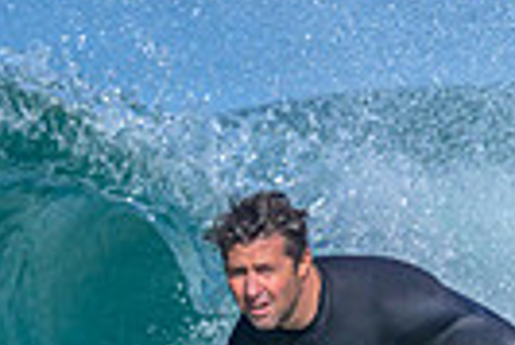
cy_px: 801
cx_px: -189
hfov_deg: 0.5
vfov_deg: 0.3
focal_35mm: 4285
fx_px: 61366
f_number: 6.3
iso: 360
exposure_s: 1/2000
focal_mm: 800
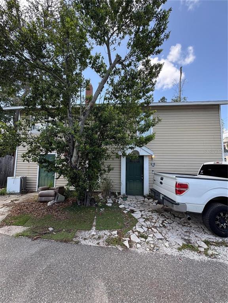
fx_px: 123
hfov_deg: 85.7
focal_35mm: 14
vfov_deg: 102.1
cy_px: 152
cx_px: 114
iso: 40
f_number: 2.2
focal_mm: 2.22
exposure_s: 1/200
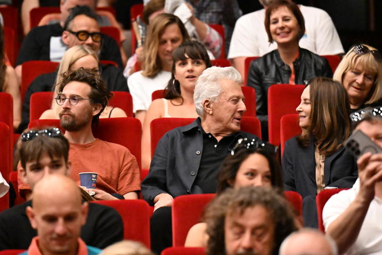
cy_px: 128
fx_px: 3183
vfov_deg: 4.6
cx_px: 191
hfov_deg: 6.9
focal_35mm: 300
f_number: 2.8
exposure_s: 1/250
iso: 16000
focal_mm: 200
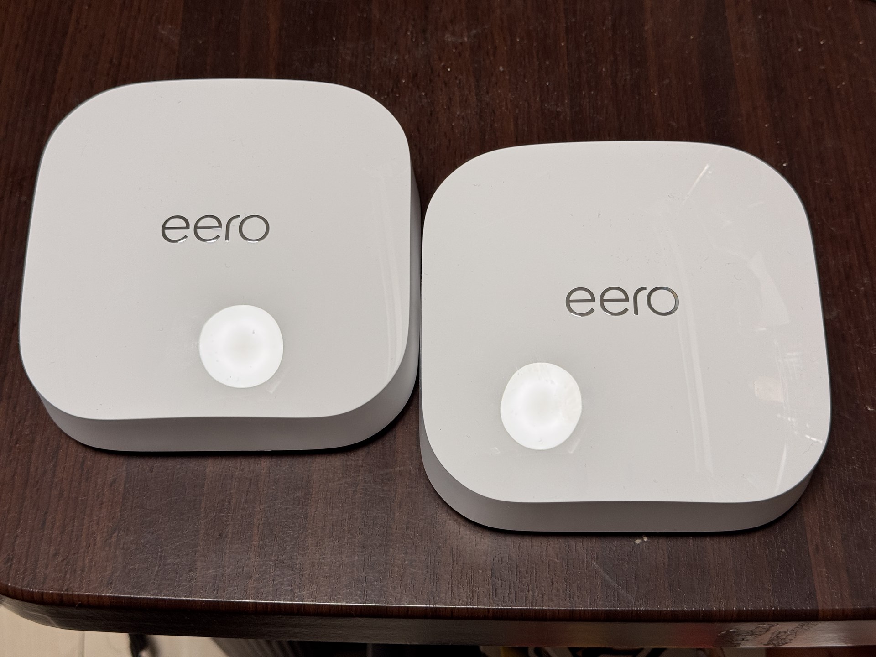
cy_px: 328
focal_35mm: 48
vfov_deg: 30.3
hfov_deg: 39.7
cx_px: 438
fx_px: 1215
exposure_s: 1/50
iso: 64
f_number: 1.78
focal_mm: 6.76
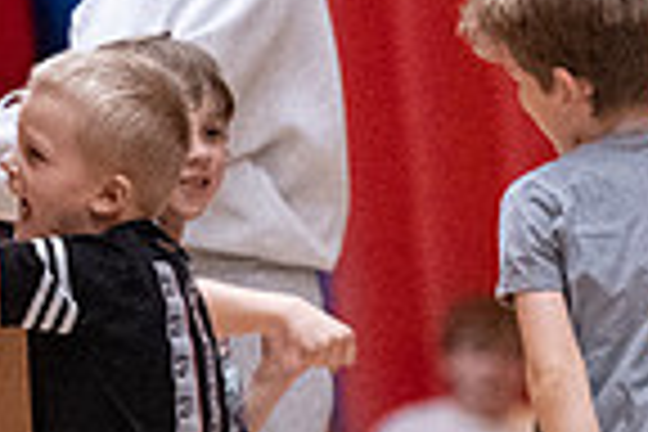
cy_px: 207
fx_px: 16793
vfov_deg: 1.5
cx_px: 1119
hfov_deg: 2.2
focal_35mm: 933
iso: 10000
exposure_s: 1/1250
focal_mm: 160
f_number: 2.8
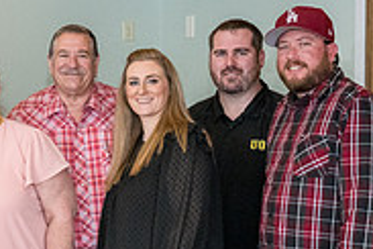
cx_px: -65
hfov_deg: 17.6
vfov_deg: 12.3
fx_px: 1150
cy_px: 199
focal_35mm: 111
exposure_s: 1/250
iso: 3200
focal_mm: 35
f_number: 6.3
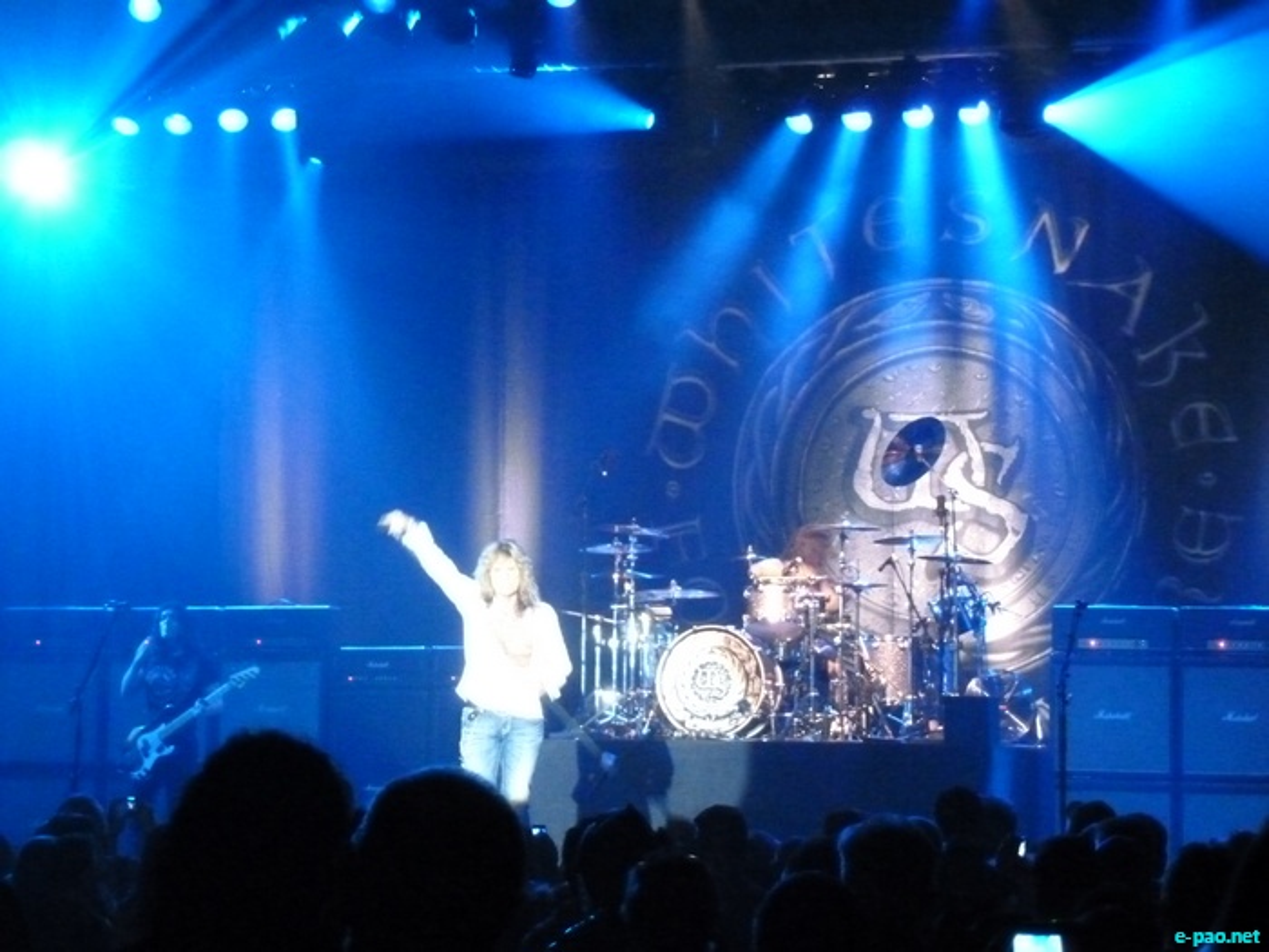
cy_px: 476
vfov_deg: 14.2
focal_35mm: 104
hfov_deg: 18.9
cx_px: 634
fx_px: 3813
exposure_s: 1/15
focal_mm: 18.7
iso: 1600
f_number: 5
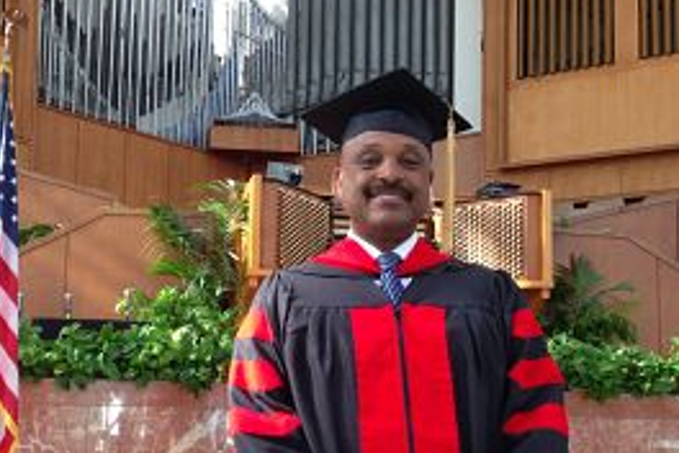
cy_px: 314
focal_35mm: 52
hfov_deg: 37.9
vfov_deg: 25.8
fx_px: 981
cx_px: 239
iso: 80
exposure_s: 1/20
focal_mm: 4.13
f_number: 2.4
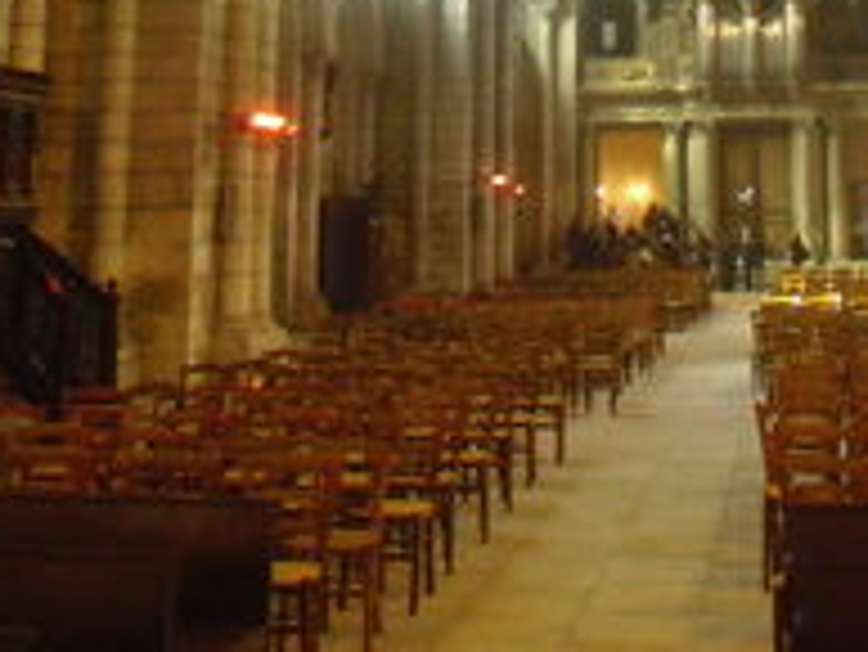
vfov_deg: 24.1
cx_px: 657
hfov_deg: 32.5
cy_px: -4
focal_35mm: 58
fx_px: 1455
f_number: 2.6
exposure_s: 1/30
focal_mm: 4.65
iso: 400
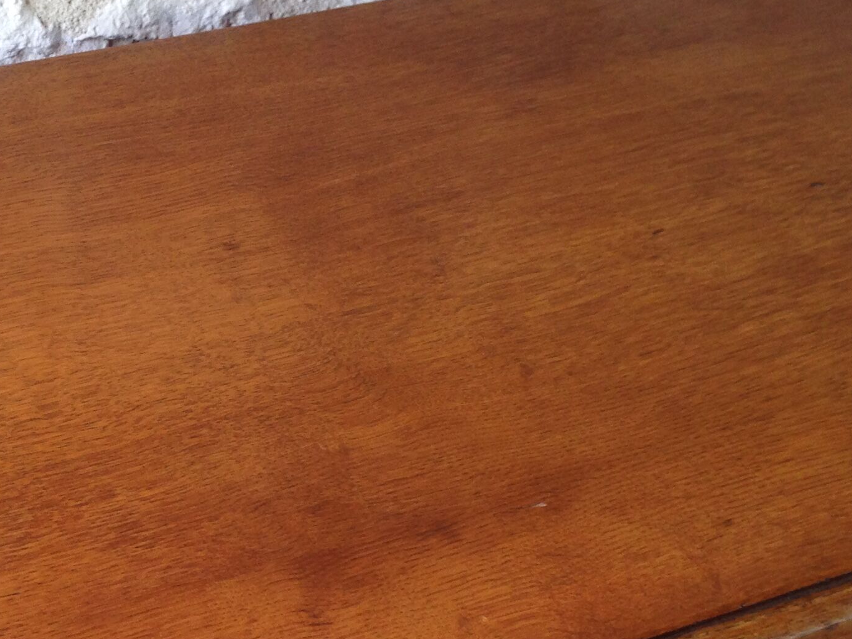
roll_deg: -3.0
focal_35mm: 78
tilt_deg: -44.1
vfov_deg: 18.7
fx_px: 1920
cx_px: 180
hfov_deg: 24.6
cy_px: 534
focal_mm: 4.12
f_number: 2.4
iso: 64
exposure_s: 1/60
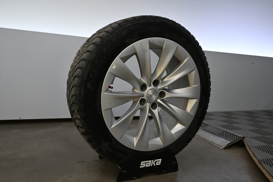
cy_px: 91
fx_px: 227
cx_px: 136
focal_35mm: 30
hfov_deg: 61.9
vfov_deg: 43.6
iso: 450
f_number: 3.8
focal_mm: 20
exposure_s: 1/30
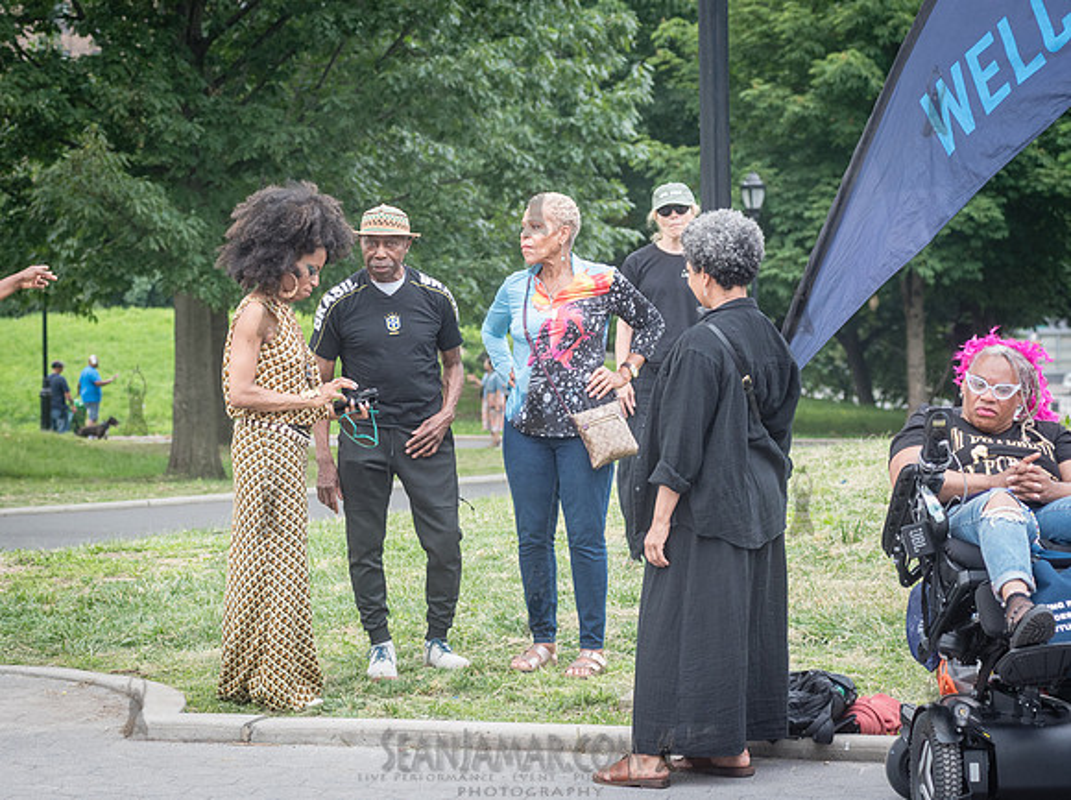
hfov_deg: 19.8
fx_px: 3065
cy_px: 346
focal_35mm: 99
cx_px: 400
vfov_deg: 14.9
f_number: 4.5
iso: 1000
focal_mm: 80
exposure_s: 1/160
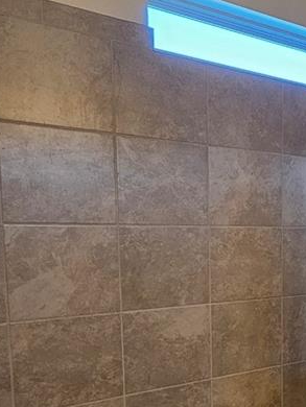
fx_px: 471
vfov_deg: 46.0
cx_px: 439
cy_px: 274
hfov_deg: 27.2
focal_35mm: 40
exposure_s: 1/60
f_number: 2.2
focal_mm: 2.2
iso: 160
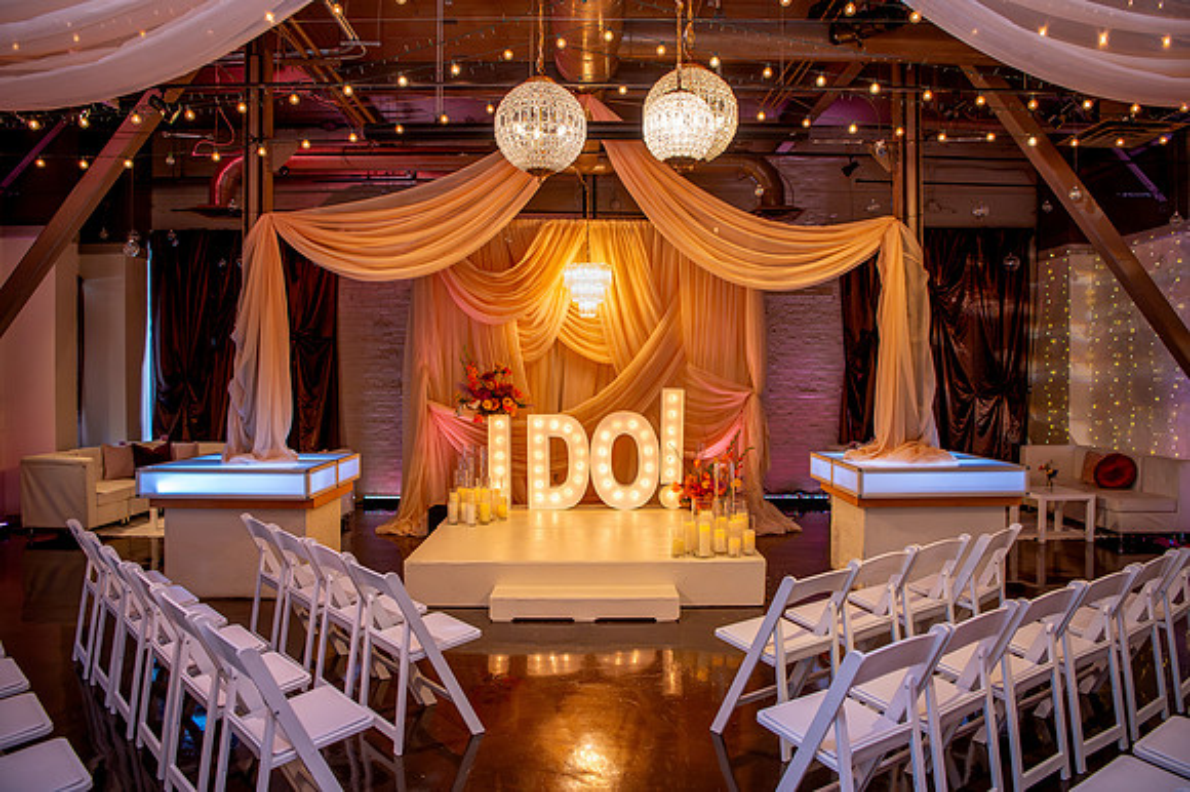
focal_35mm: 24
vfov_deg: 52.5
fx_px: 803
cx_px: 595
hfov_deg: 73.1
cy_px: 396
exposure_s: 1/250
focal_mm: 24
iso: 3200
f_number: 3.5
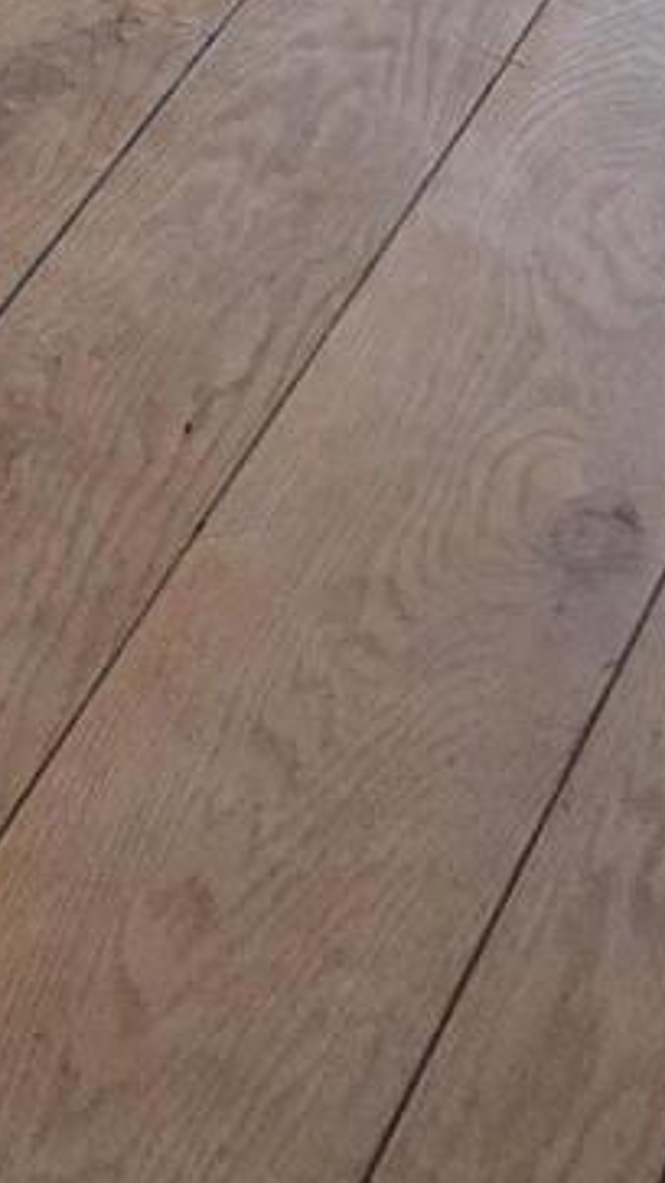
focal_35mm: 138
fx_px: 4329
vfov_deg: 12.7
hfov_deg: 8.0
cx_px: -988
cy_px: -1496
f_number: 1.7
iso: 800
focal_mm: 6.3
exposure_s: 1/60
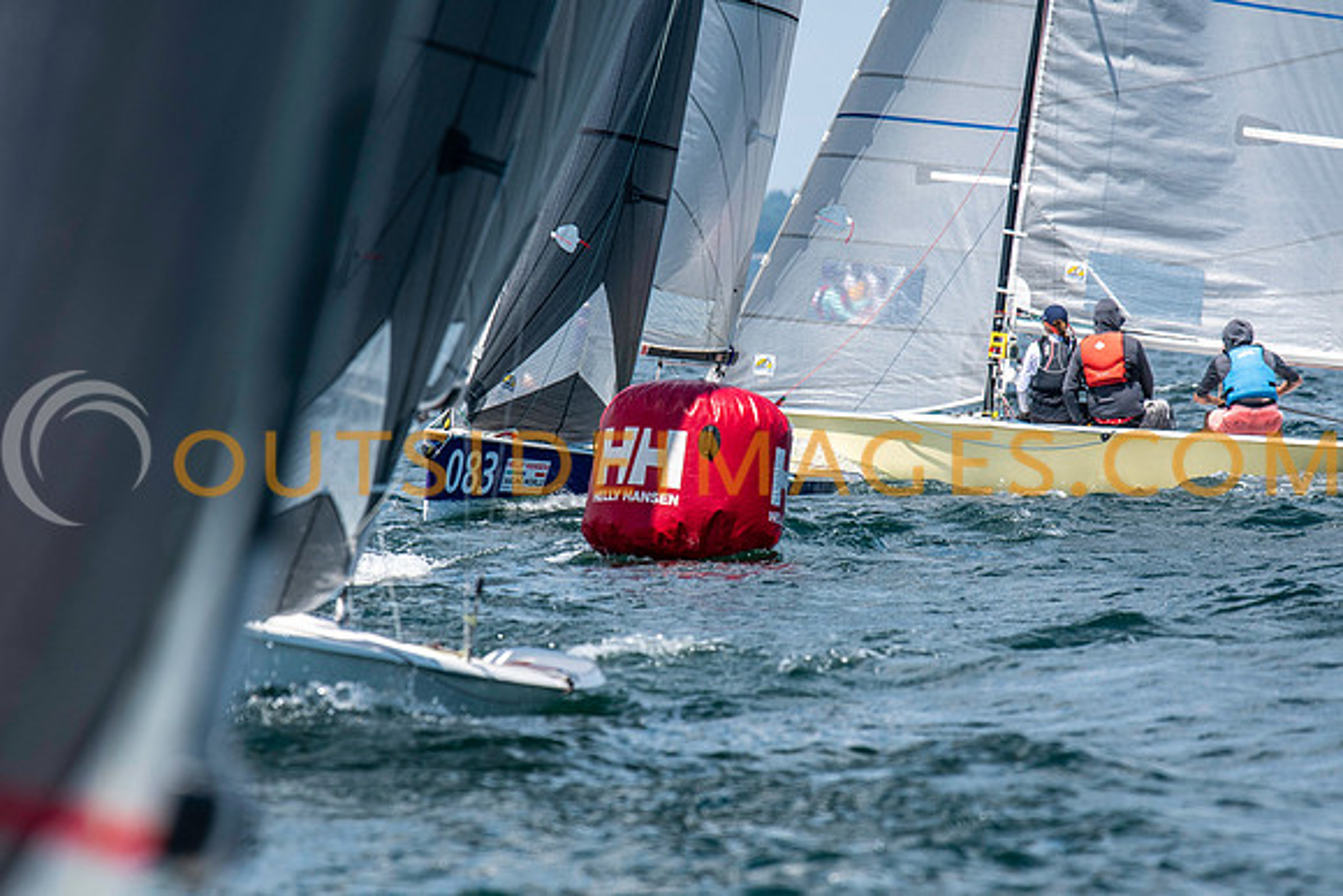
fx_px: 16791
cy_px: 448
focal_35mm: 450
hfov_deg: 4.6
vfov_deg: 3.1
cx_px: 672
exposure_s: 1/1600
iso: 320
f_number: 5.6
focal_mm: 300
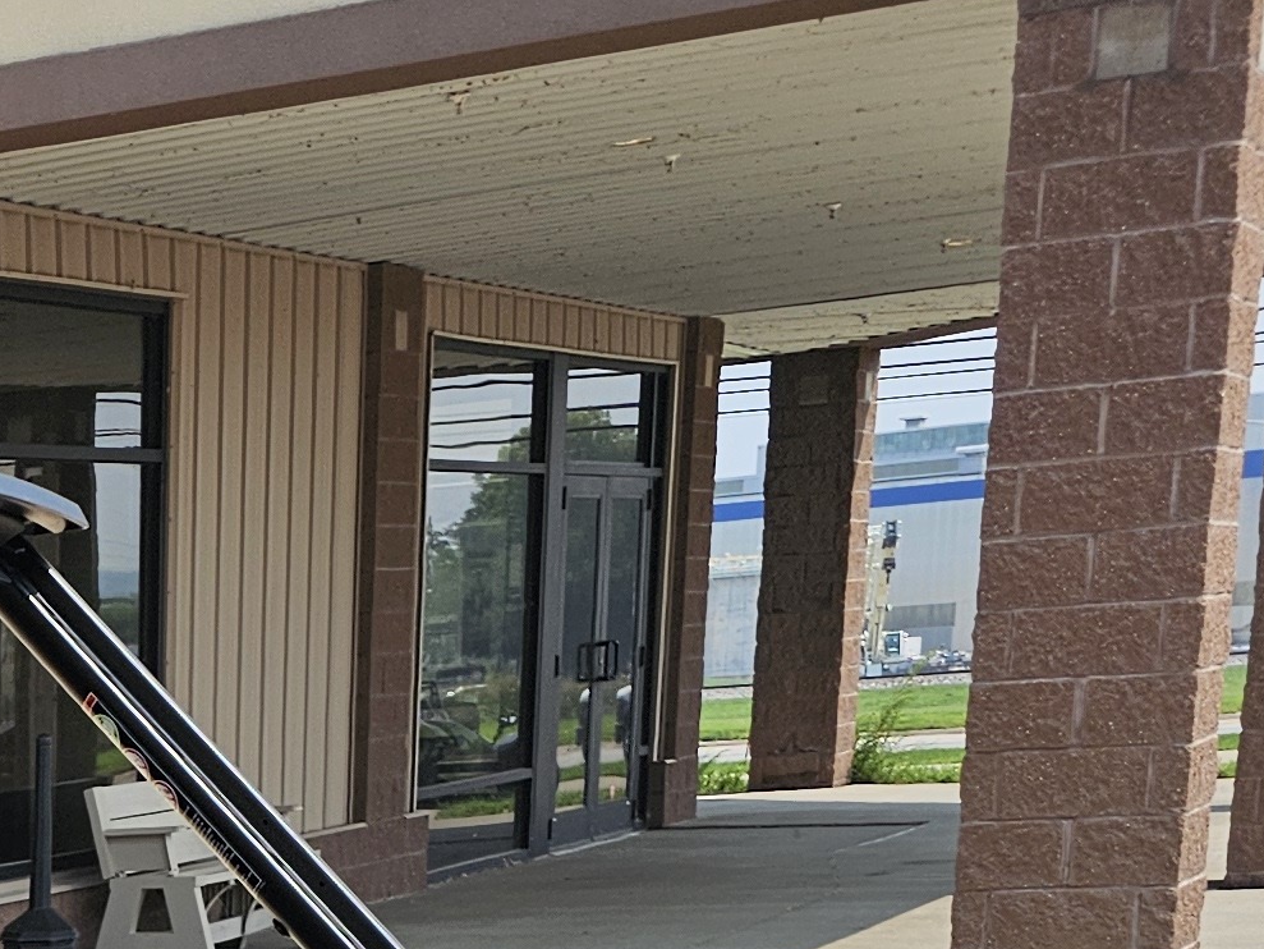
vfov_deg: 14.0
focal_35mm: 93
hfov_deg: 18.4
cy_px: 1732
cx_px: -695
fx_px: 3396
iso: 10
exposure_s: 1/603
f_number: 1.7
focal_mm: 6.3
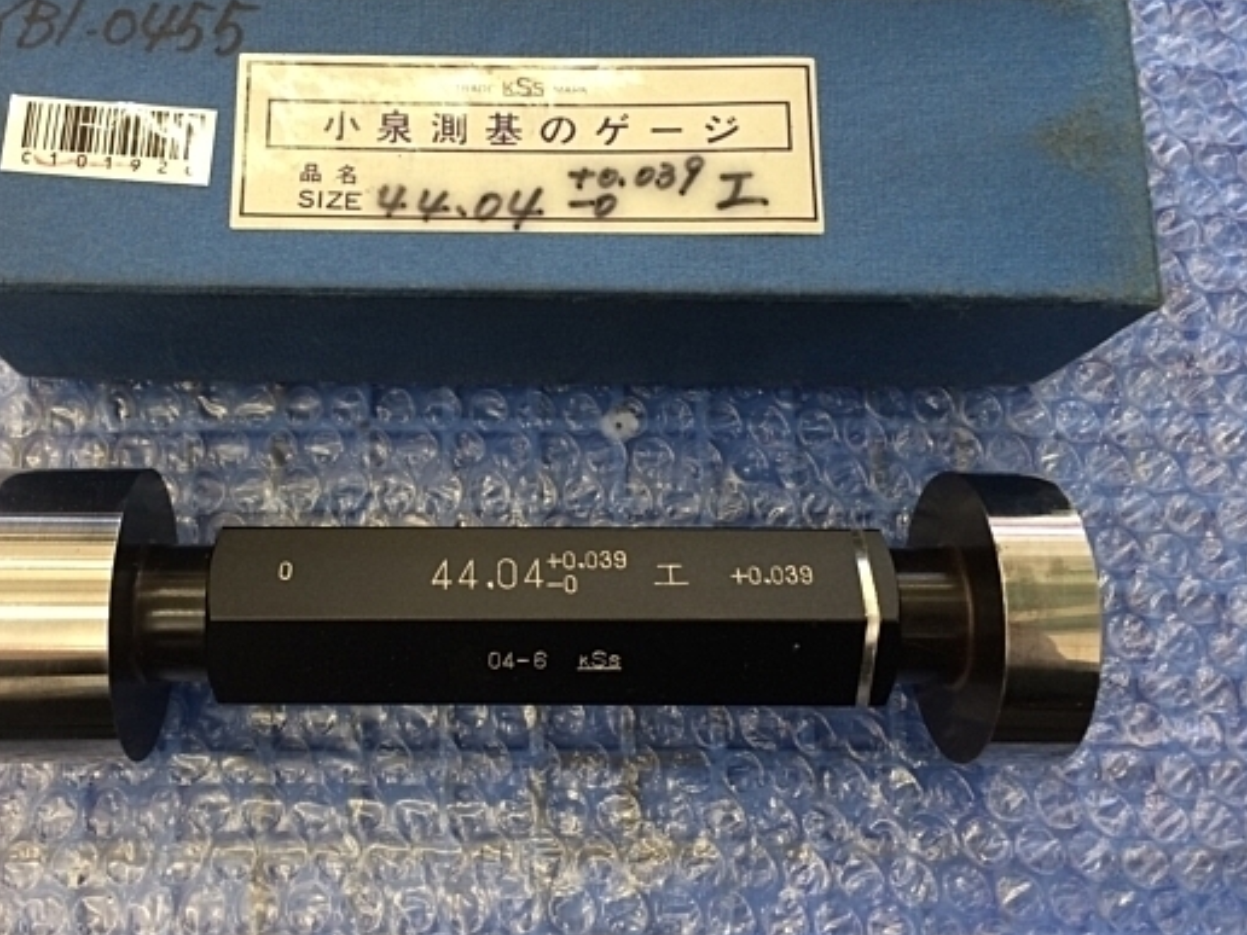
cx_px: 488
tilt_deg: -75.2
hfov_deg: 51.0
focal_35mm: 36
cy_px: 399
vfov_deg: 39.6
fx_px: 1297
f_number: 2.2
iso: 64
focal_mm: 4.15
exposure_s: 1/30
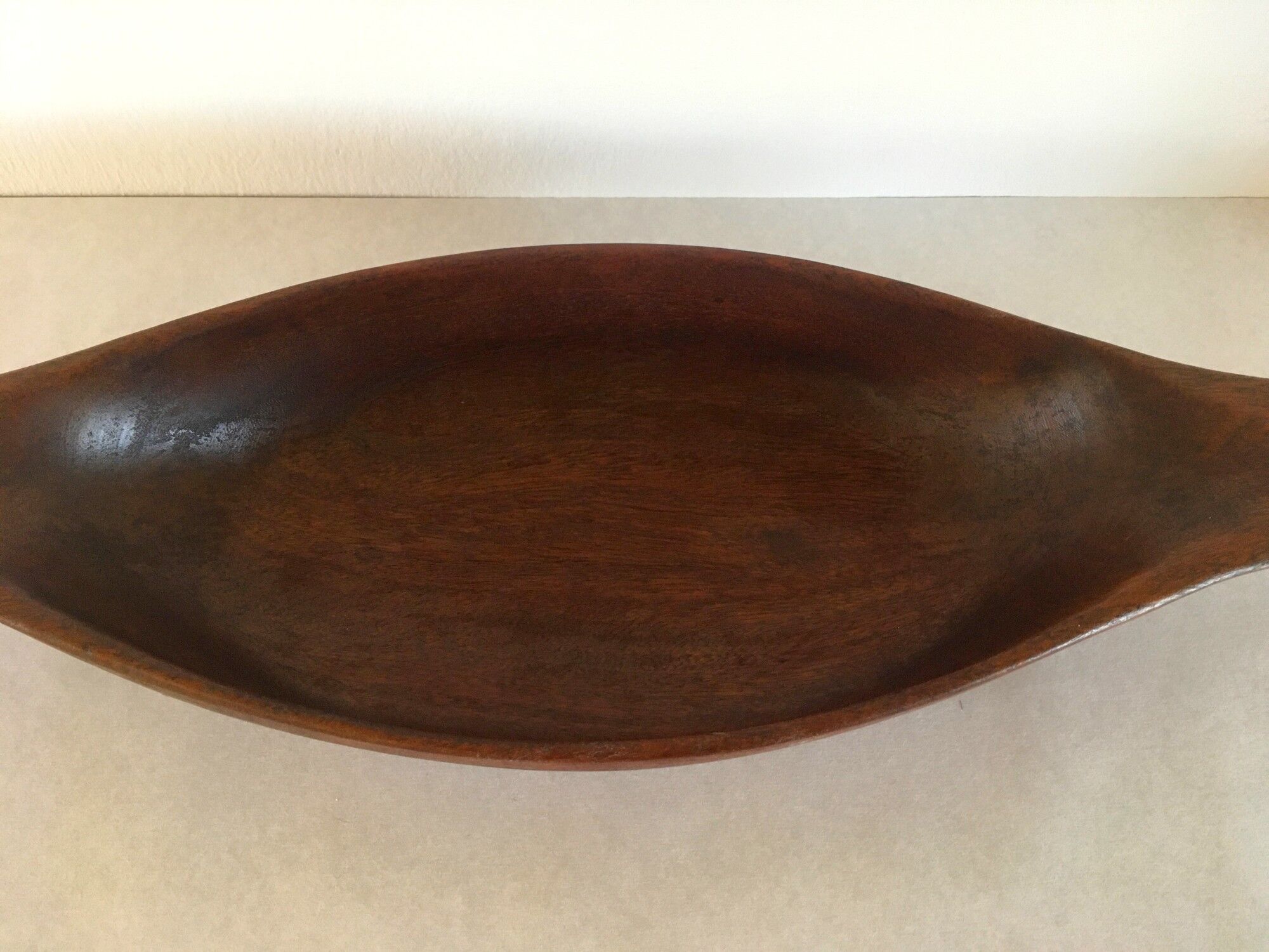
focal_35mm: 29
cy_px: 476
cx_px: 634
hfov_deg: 61.7
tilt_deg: -61.6
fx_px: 1063
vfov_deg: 48.2
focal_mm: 4.15
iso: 160
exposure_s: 1/33
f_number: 2.2
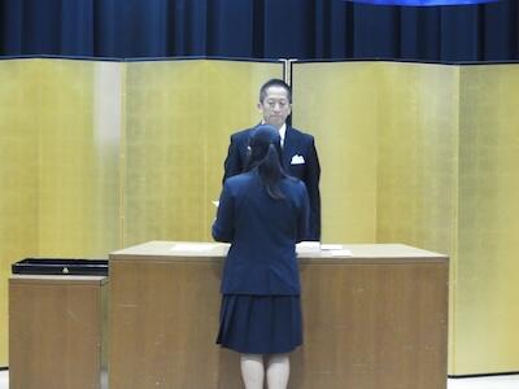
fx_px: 5997
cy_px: 194
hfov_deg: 5.0
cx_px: 260
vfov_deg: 3.7
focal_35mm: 400
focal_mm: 71.7
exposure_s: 1/8
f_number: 5.6
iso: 800
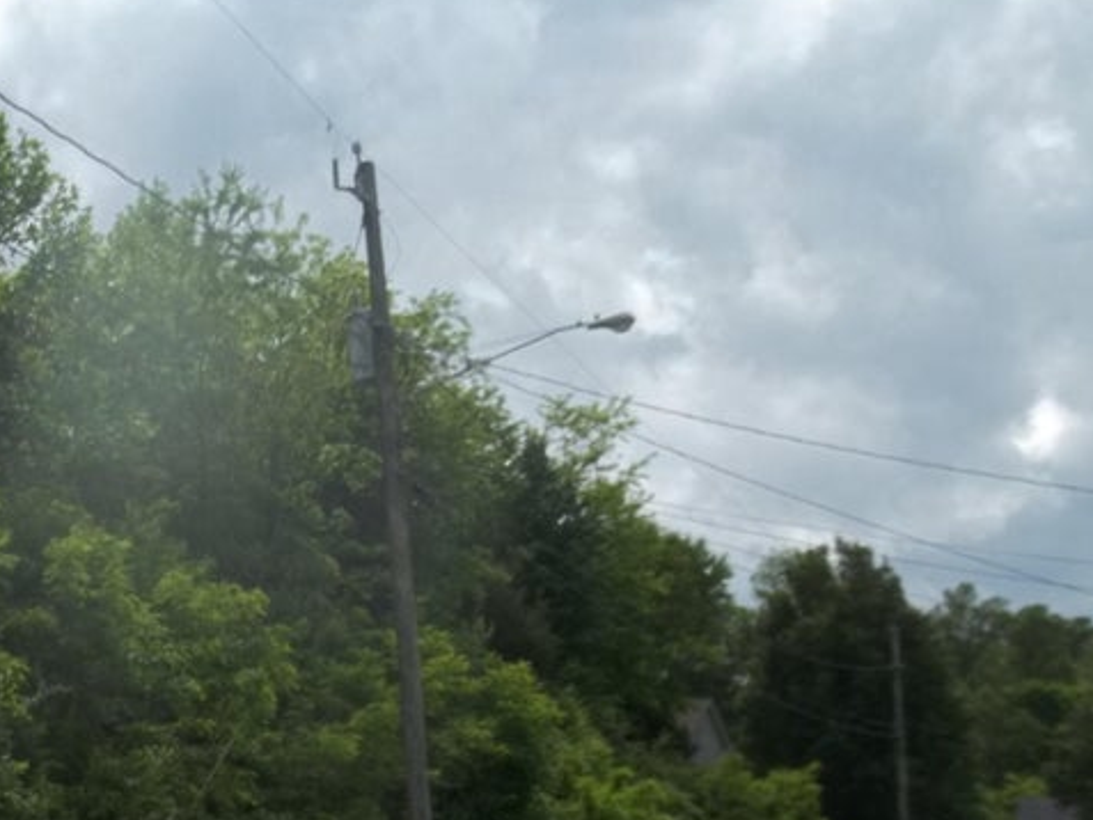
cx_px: 258
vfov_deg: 24.8
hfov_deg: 32.0
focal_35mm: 59
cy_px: 481
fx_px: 1863
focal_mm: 5.9
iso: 64
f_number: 3.3
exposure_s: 1/800
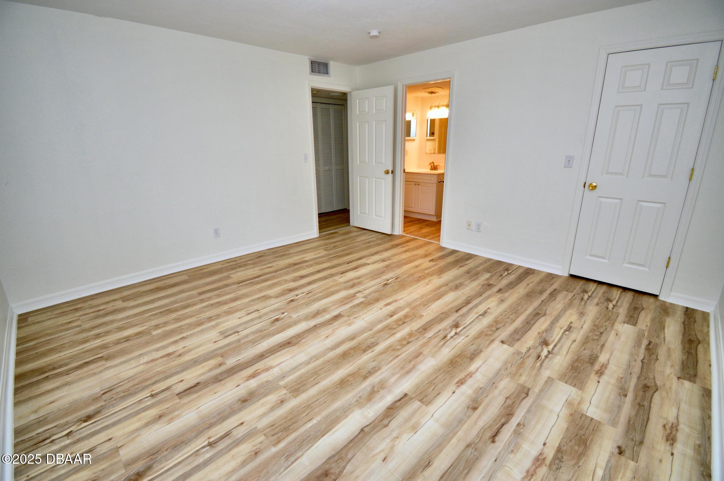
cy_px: 240
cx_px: 362
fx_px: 301
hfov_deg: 100.4
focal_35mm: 15
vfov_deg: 77.2
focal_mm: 10
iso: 400
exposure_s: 1/40
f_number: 4.5
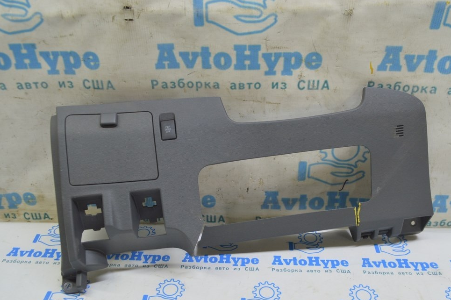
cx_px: 231
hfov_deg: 54.5
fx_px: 438
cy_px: 159
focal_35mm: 35
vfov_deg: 37.8
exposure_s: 1/20
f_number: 5.6
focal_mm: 22
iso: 400
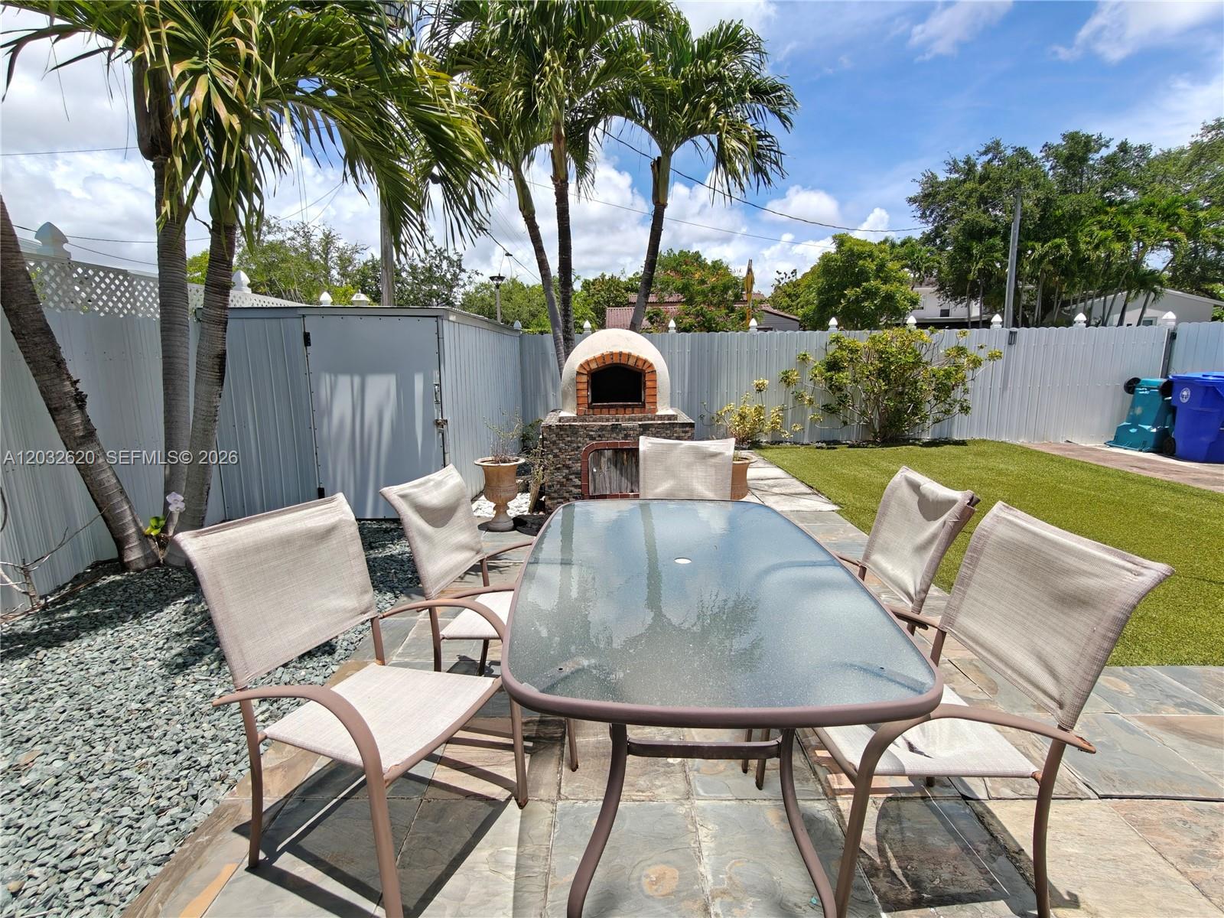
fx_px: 566
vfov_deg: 78.1
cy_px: 459
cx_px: 612
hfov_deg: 94.5
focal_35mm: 16
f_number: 2
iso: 50
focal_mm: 2.31
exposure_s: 1/2220
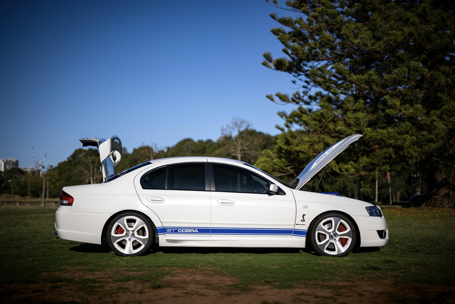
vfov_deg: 27.0
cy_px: 152
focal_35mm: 50
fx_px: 632
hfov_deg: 39.6
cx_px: 228
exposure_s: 1/32000
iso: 125
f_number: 1.2
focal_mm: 50
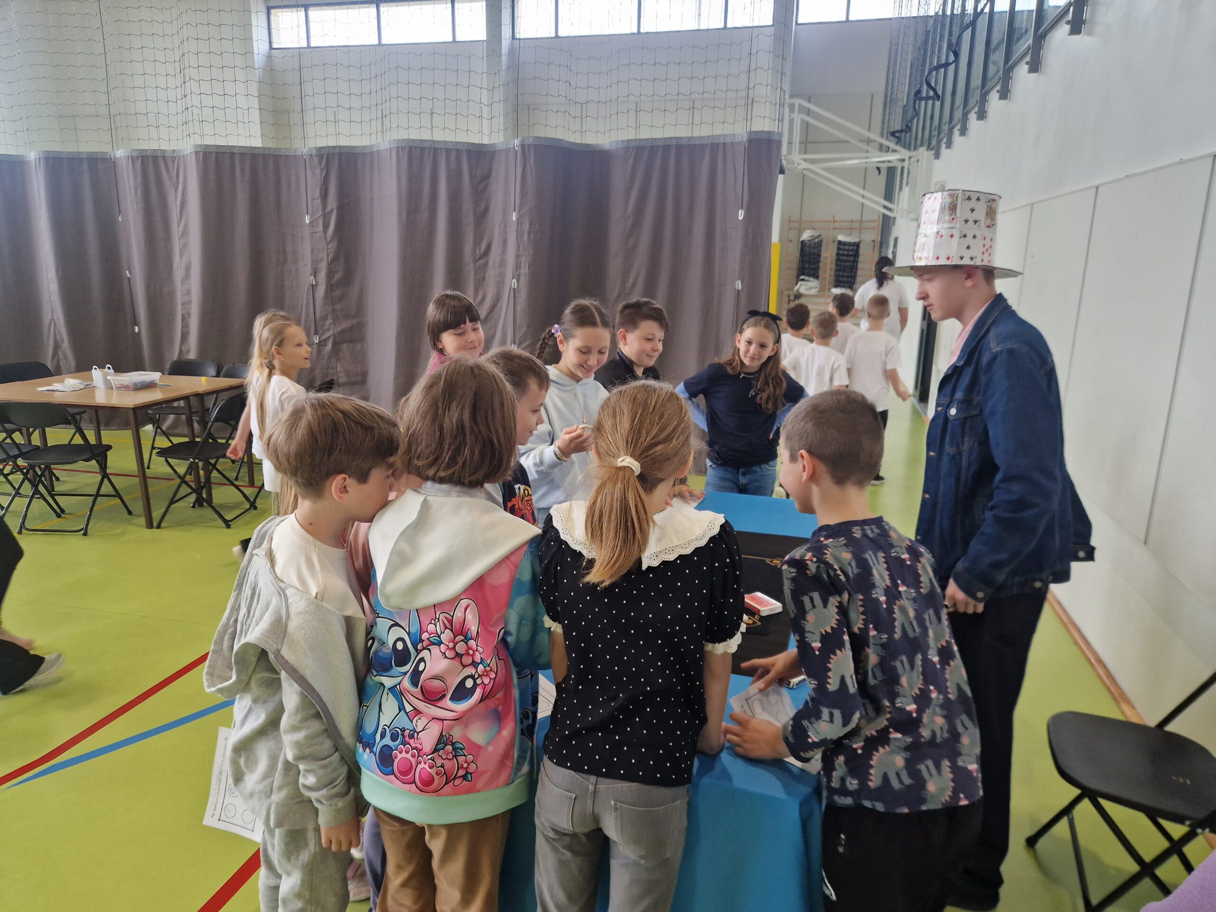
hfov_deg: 73.9
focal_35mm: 23
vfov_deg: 58.9
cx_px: 608
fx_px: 808
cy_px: 456
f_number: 1.8
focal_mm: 5.4
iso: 160
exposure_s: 1/180
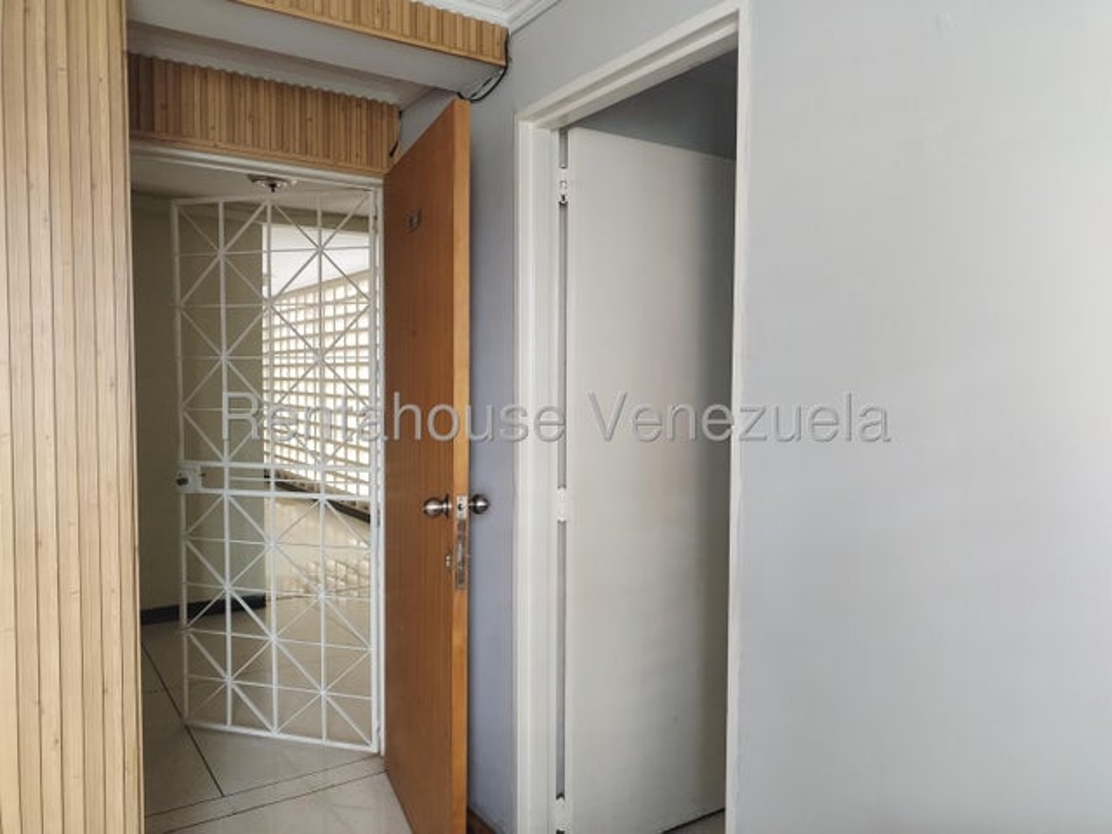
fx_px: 932
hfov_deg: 61.7
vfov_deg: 48.2
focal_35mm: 29
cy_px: 417
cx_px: 556
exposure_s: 1/30.8
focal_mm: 4.75
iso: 788
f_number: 1.8
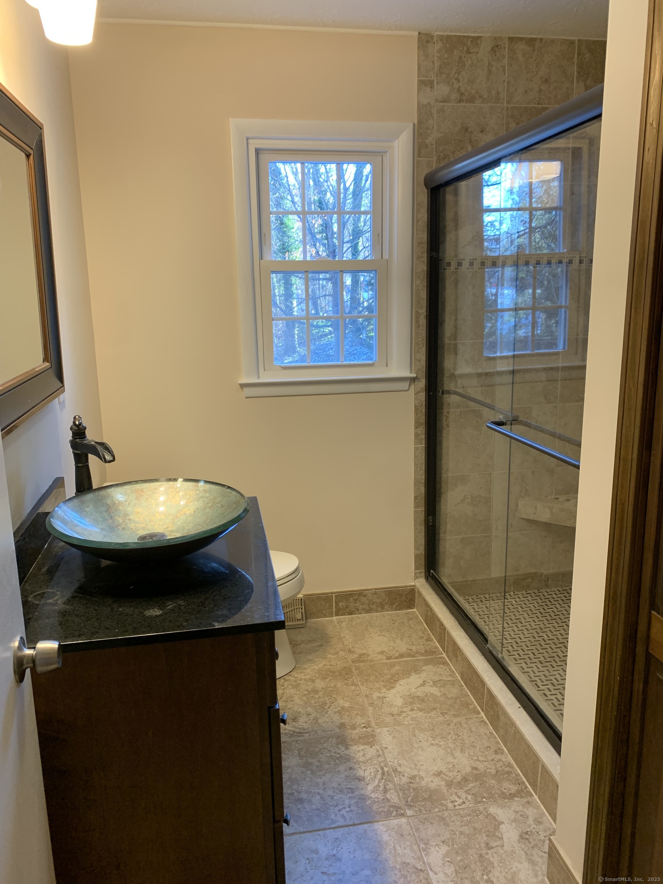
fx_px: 664
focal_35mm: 26
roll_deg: -0.1
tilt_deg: -9.4
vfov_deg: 67.3
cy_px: 442
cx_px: 332
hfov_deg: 53.1
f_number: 1.8
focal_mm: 4.25
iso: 100
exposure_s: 1/60
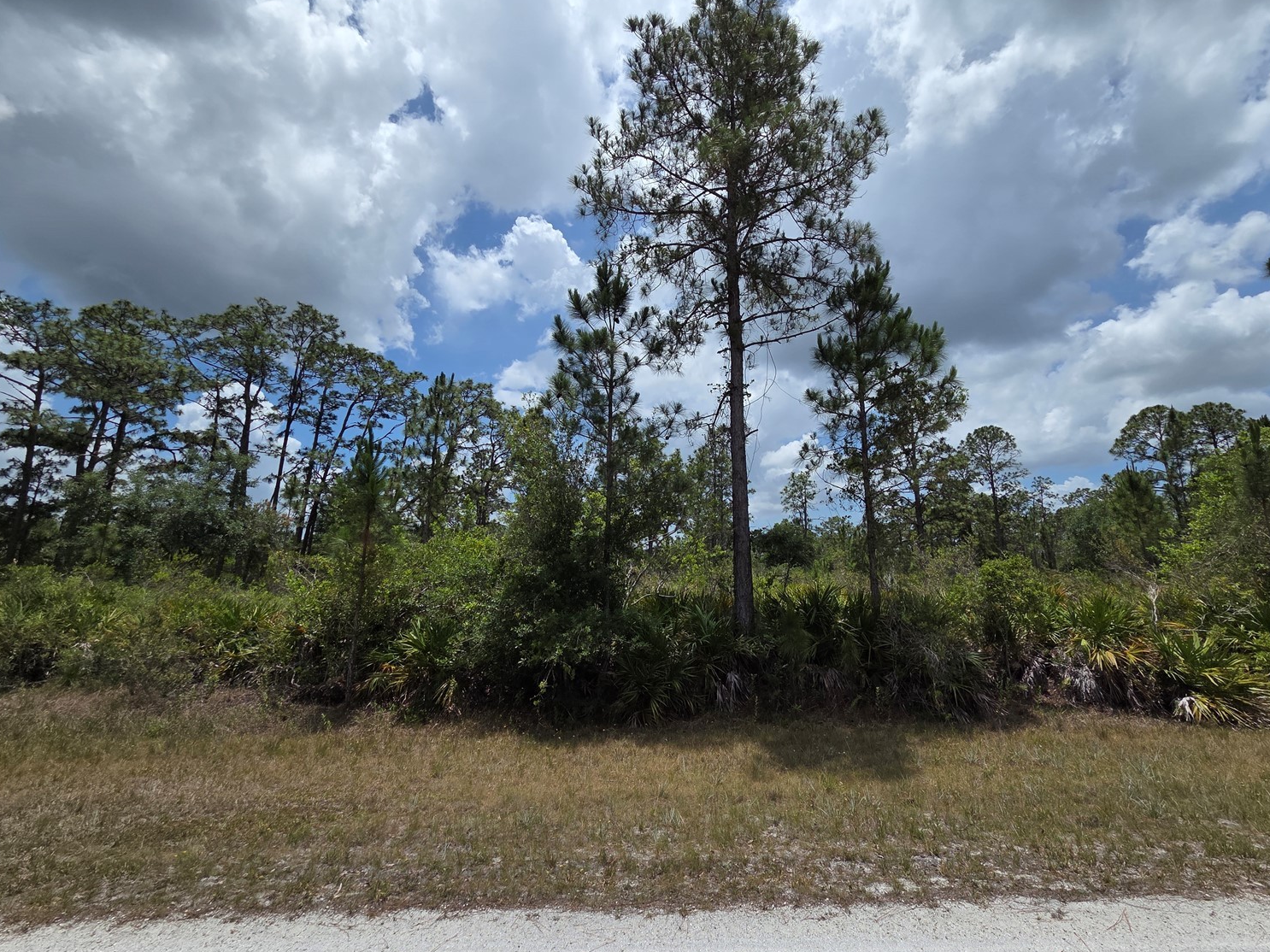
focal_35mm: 14
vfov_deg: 85.6
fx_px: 514
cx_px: 678
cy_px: 448
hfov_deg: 101.9
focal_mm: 2.2
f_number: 2.2
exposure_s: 1/4010
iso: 50
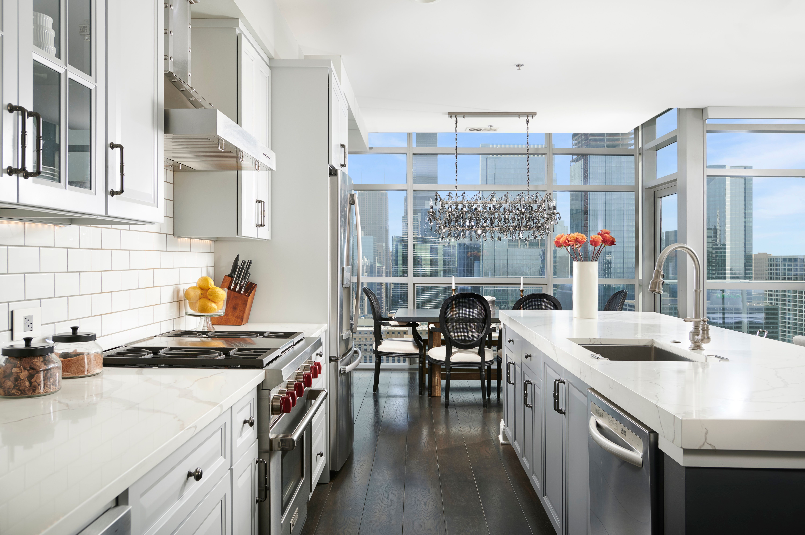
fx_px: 626
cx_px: 402
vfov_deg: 46.3
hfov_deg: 65.5
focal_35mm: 28
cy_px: 268
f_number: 9
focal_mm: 28
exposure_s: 1/250
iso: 160
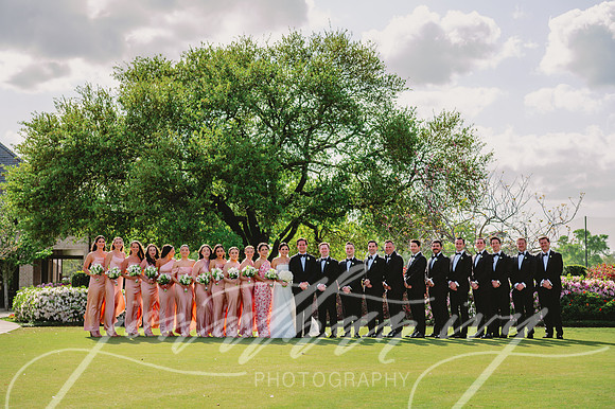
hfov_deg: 27.2
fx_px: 1273
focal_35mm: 75
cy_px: 197
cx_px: 305
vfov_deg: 18.3
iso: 200
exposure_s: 1/2500
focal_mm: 70
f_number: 2.8
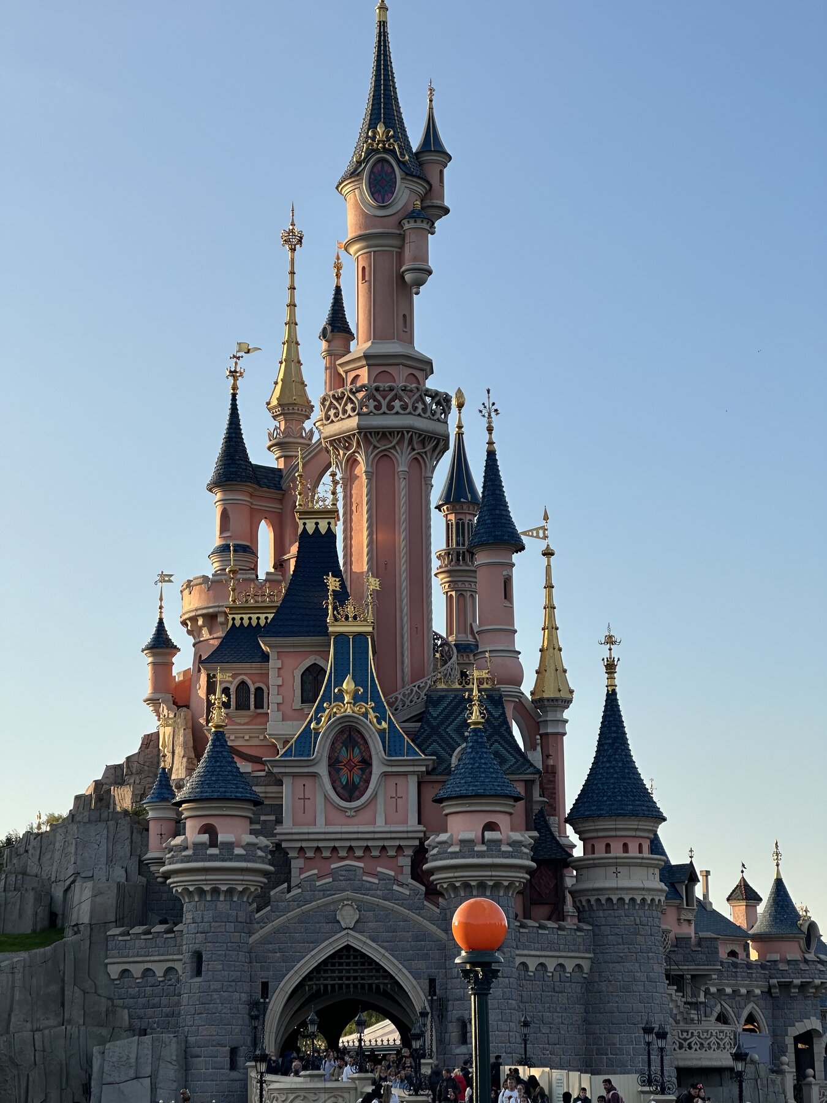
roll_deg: +0.3
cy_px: 552
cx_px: 414
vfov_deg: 25.3
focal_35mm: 77
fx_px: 2453
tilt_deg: +13.4
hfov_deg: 19.1
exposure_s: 1/348
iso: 32
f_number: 2.8
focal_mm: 9
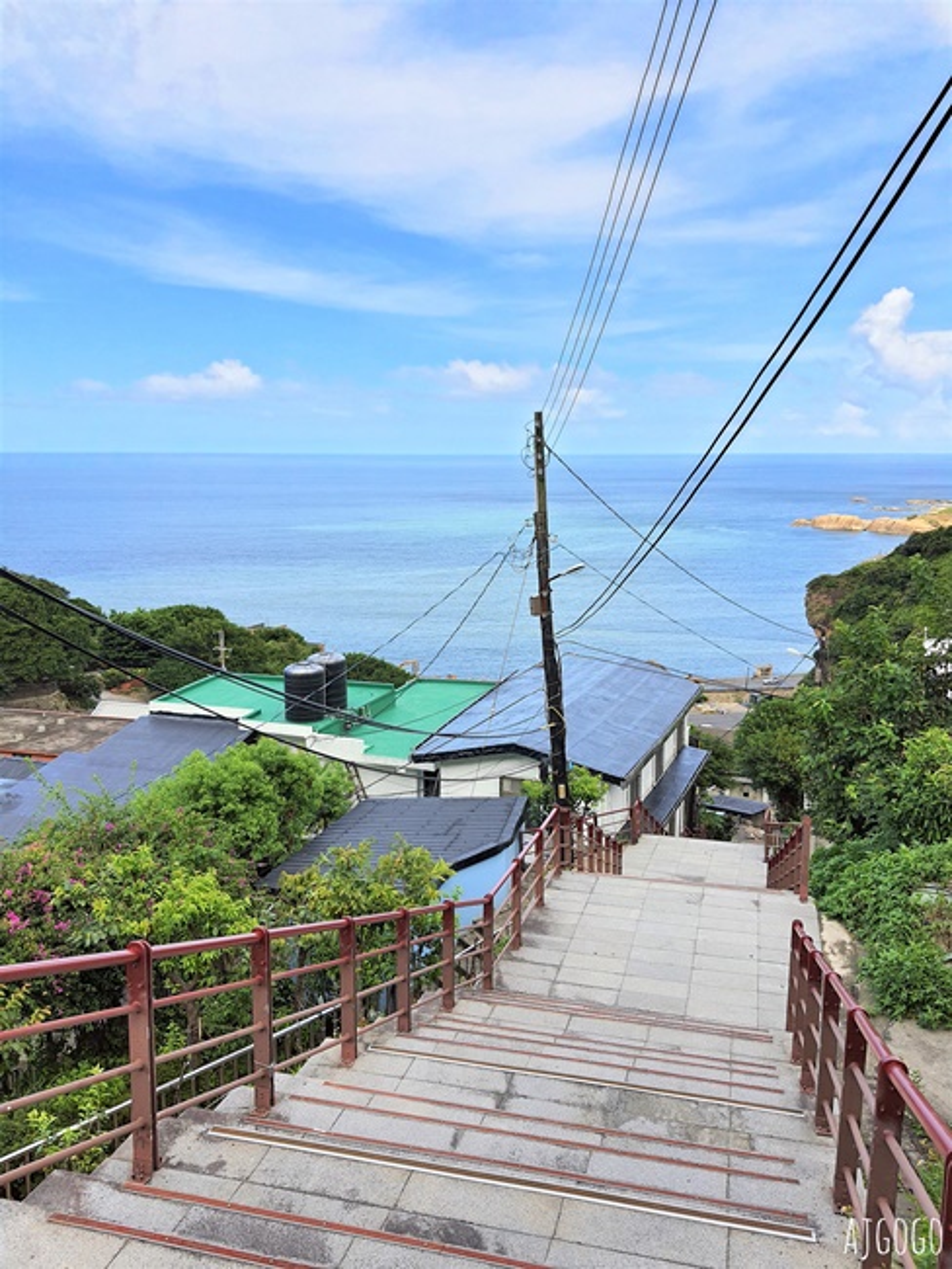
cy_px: 634
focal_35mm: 26
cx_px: 476
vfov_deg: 67.3
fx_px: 953
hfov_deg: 53.1
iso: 50
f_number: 1.7
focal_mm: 4.32
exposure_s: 1/1208
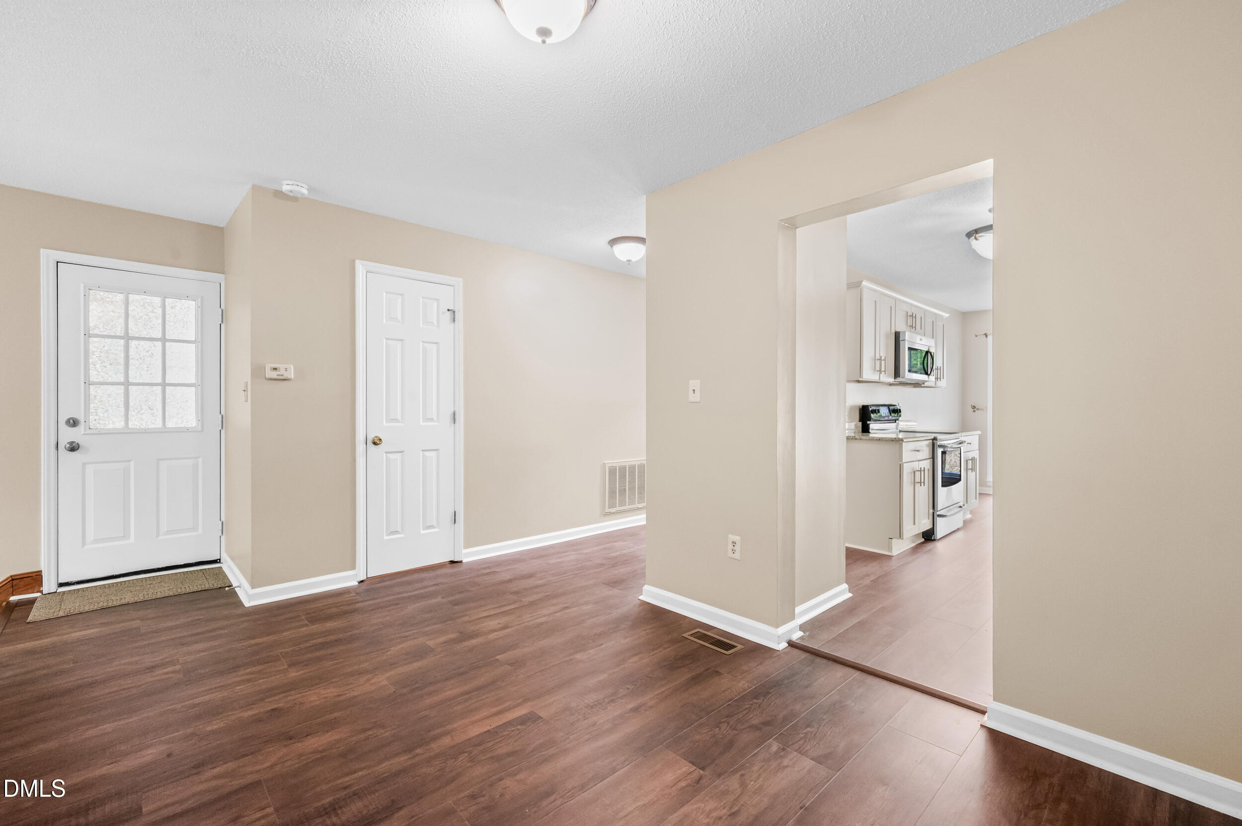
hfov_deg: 98.6
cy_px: 413
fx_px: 534
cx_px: 621
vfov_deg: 75.4
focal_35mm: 16
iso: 1250
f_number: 8
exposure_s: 1/20
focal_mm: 15.5
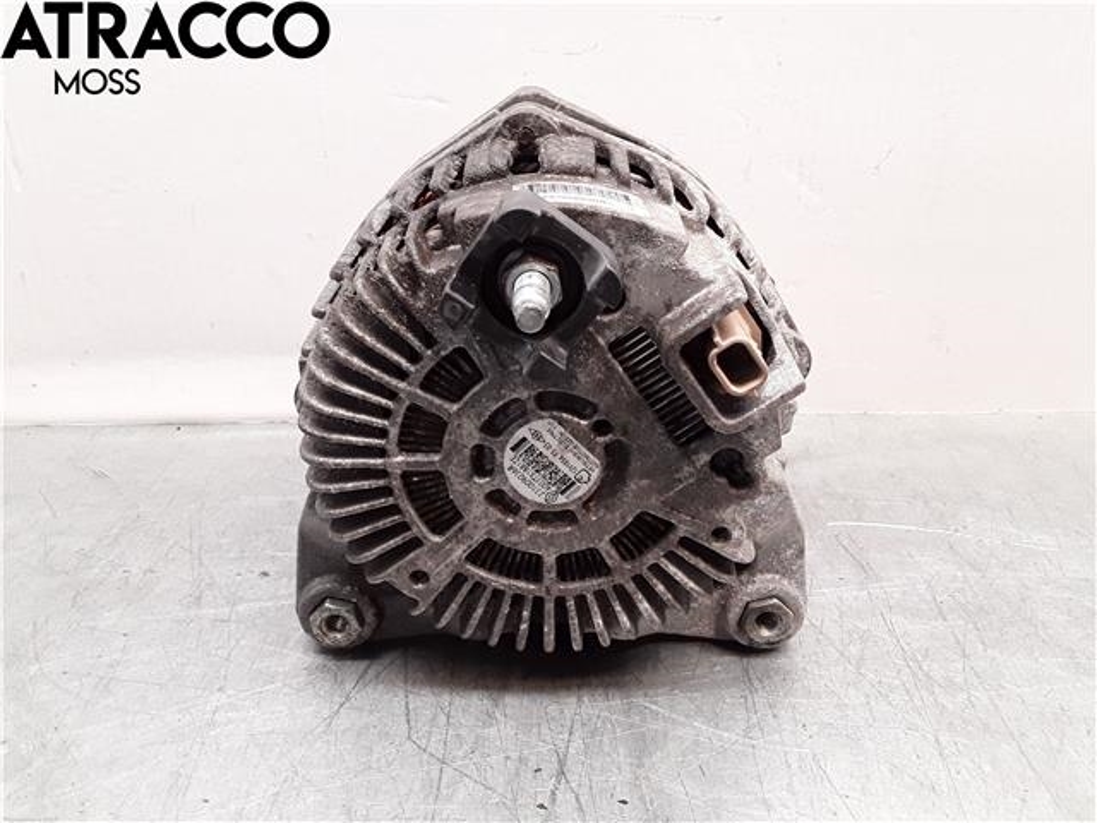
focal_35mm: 28
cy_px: 412
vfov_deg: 49.7
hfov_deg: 63.4
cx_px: 548
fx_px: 887
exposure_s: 1/50
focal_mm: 2.91
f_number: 1.9
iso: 80
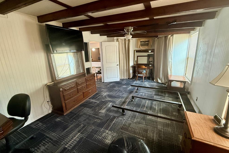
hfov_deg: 100.4
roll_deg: +2.3
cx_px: 115
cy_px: 72
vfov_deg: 77.3
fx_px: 95
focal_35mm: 15
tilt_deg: -10.9
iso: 500
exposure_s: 1/60
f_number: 2.2
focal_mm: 2.22
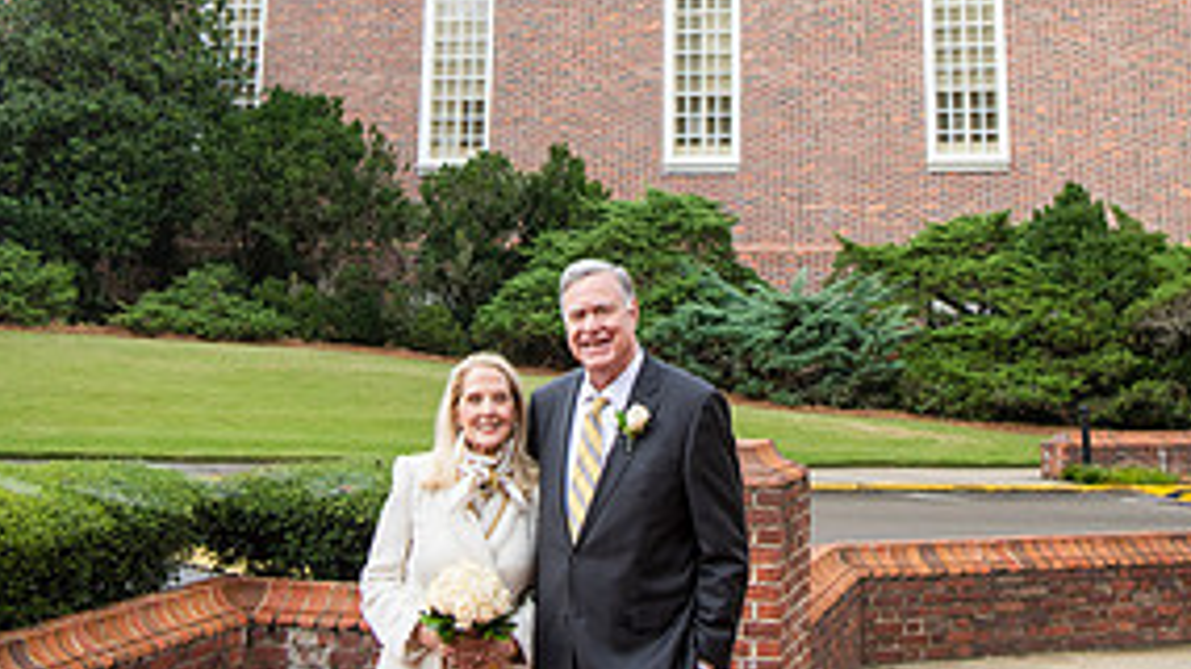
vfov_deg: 21.3
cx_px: 610
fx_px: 1673
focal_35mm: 53
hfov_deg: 39.2
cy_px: -92
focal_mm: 32
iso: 250
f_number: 3.5
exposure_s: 1/200
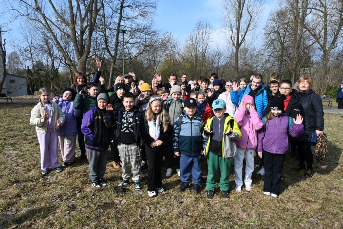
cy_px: 116
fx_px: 238
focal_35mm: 25
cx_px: 173
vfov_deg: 51.3
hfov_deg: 71.5
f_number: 14
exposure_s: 1/800
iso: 1250
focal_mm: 24
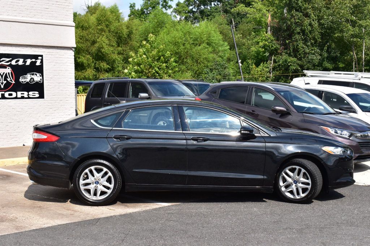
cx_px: 185
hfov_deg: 35.1
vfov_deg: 23.8
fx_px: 586
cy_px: 123
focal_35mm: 57
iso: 400
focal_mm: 38
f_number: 11
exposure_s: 1/500
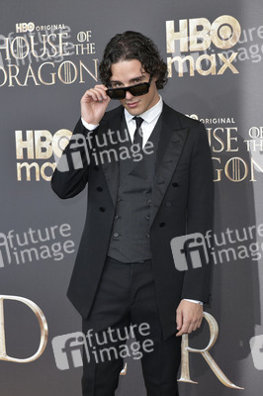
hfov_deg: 19.4
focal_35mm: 70
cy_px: 198
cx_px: 132
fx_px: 768
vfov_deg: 28.9
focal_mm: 70
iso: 400
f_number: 6.3
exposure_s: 1/200
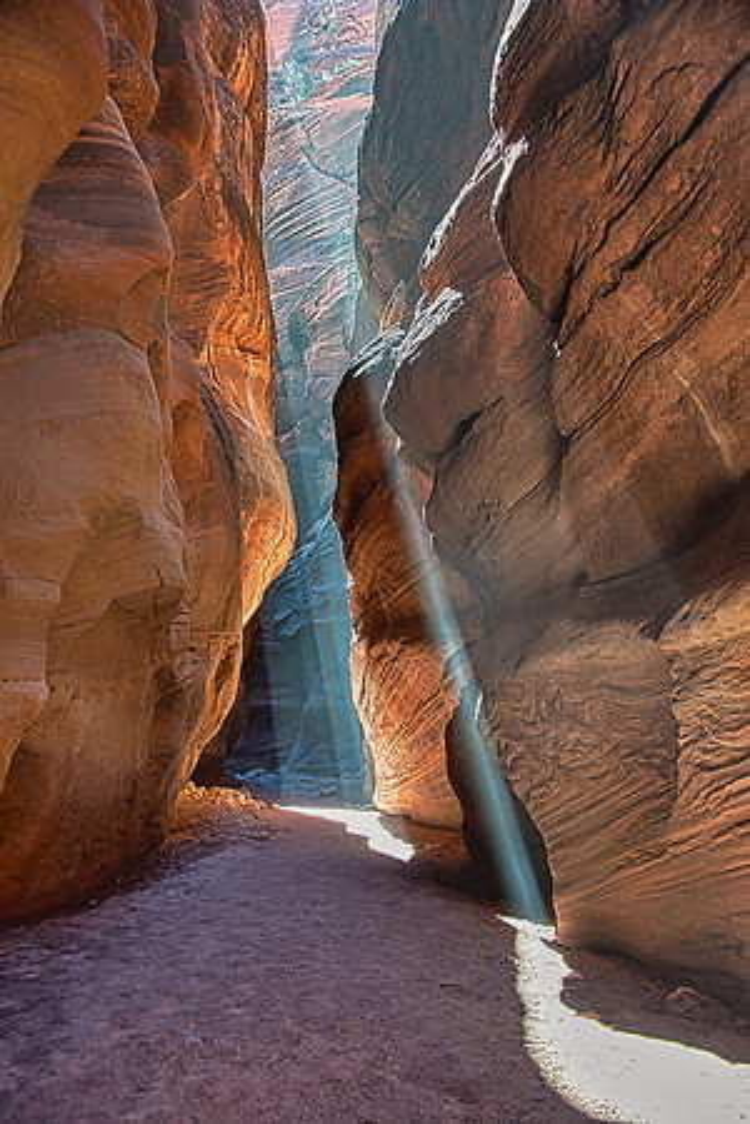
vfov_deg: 43.6
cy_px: 562
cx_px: 375
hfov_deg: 29.9
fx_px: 1406
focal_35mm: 45
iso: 800
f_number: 4.2
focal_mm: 45
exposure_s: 1/50
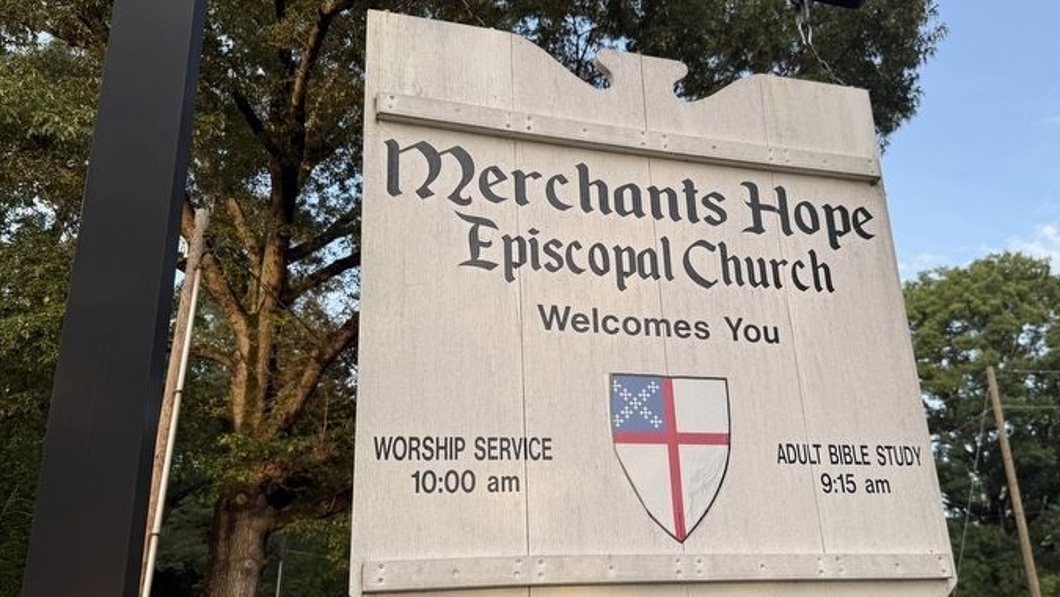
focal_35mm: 31
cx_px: 612
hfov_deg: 62.3
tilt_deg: +18.6
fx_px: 871
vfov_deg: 37.6
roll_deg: +2.8
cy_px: 366
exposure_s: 1/822
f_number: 1.78
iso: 80
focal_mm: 6.76
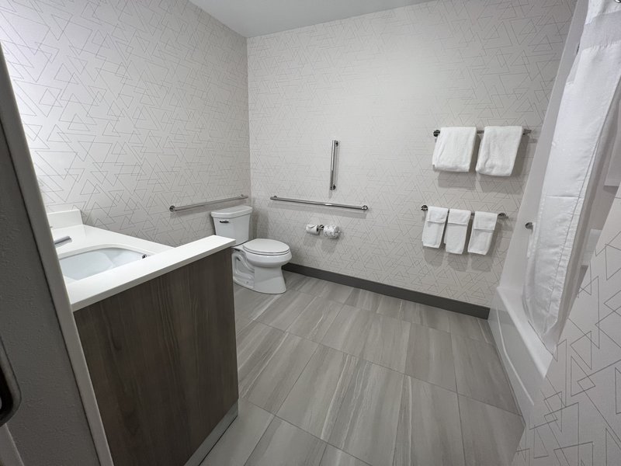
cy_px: 233
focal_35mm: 13
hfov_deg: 106.2
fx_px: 233
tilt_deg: -17.4
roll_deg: -2.1
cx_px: 310
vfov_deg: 89.9
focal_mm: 1.57
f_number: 1.8
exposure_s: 1/120
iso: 200
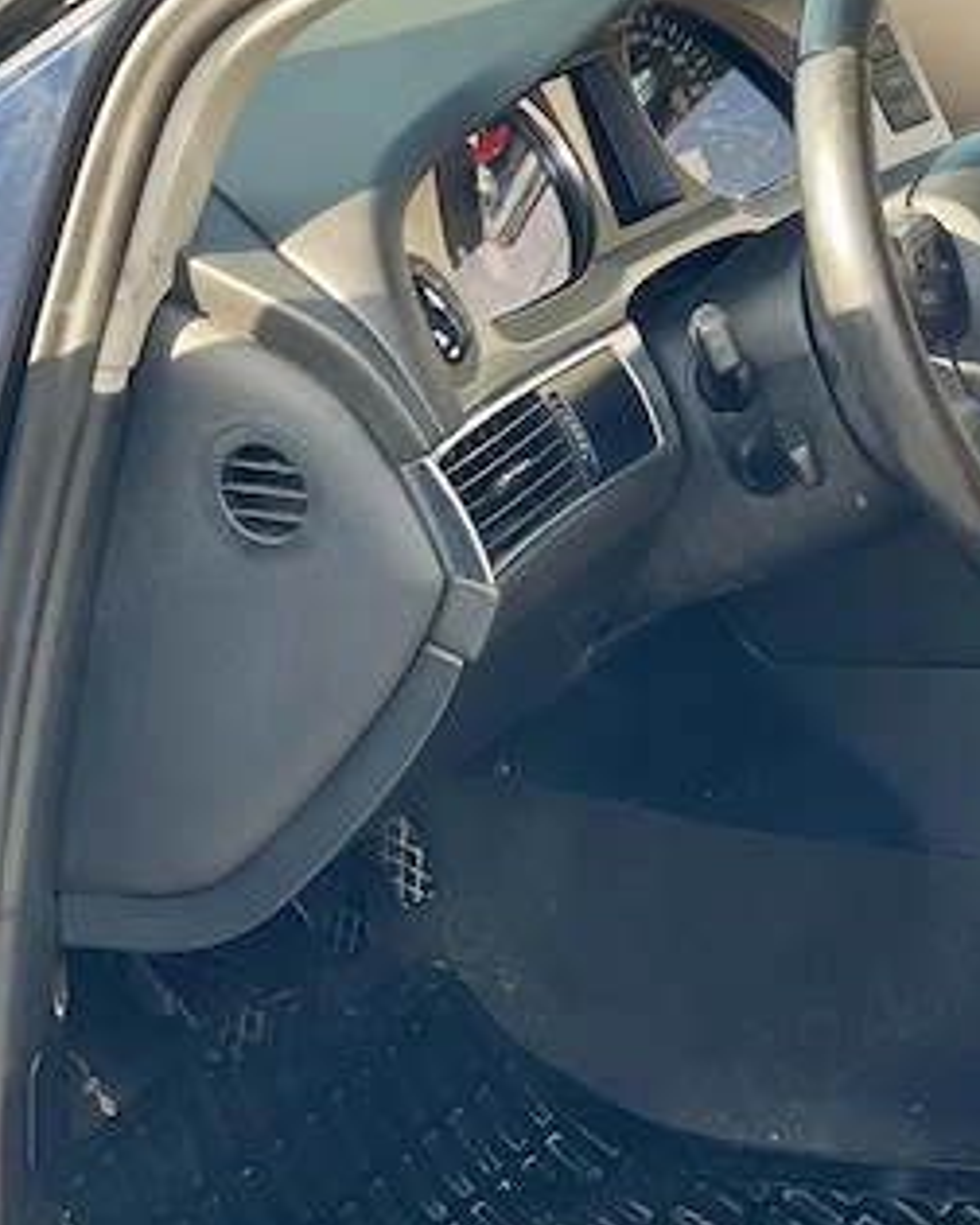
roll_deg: -0.5
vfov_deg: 14.9
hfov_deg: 11.8
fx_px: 4677
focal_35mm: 129
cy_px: 611
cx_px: 1069
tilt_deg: -20.7
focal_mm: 6
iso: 50
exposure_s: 1/122
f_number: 2
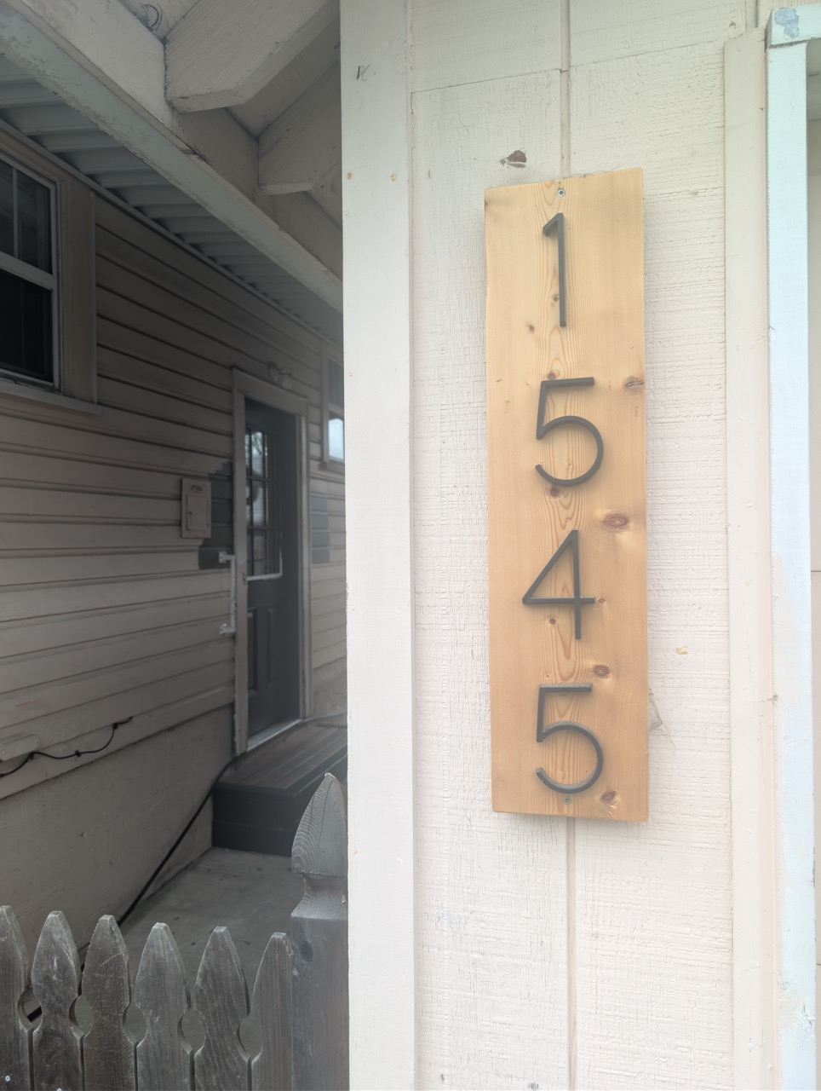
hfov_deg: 56.9
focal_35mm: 24
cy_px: 546
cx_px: 410
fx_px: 757
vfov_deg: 71.5
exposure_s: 1/104
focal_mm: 6.9
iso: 22
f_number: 1.68
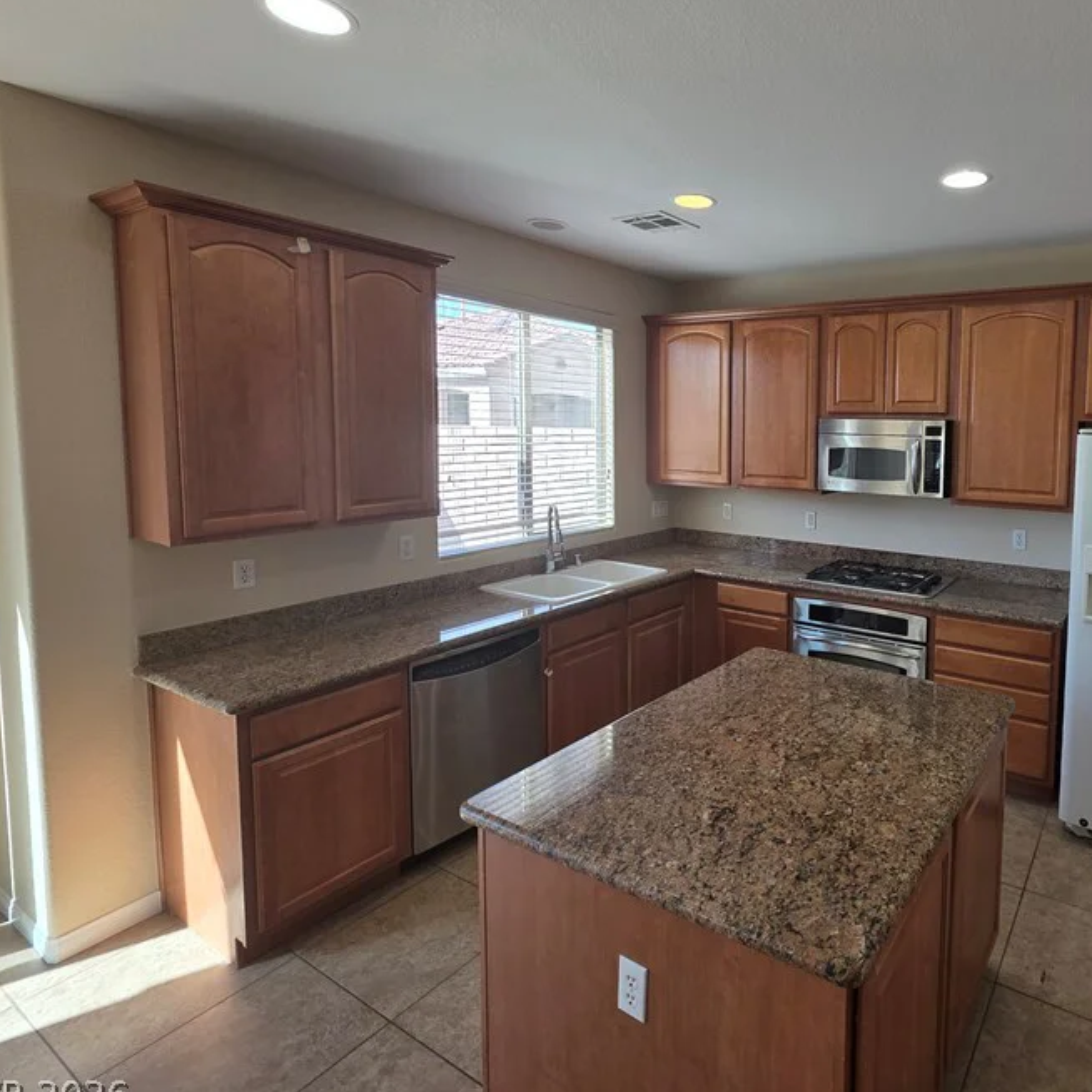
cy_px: 481
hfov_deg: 75.6
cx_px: 801
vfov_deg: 80.4
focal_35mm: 18
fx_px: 642
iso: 40
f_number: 1.9
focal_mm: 2.2
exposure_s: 1/120
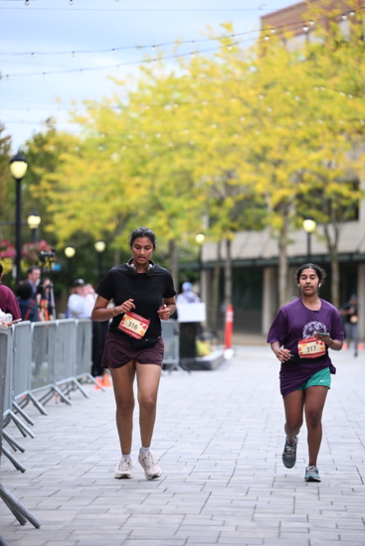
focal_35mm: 140
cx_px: 182
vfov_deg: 14.6
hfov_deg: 9.8
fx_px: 2128
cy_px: 273
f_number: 2.8
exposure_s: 1/2000
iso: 640
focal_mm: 140
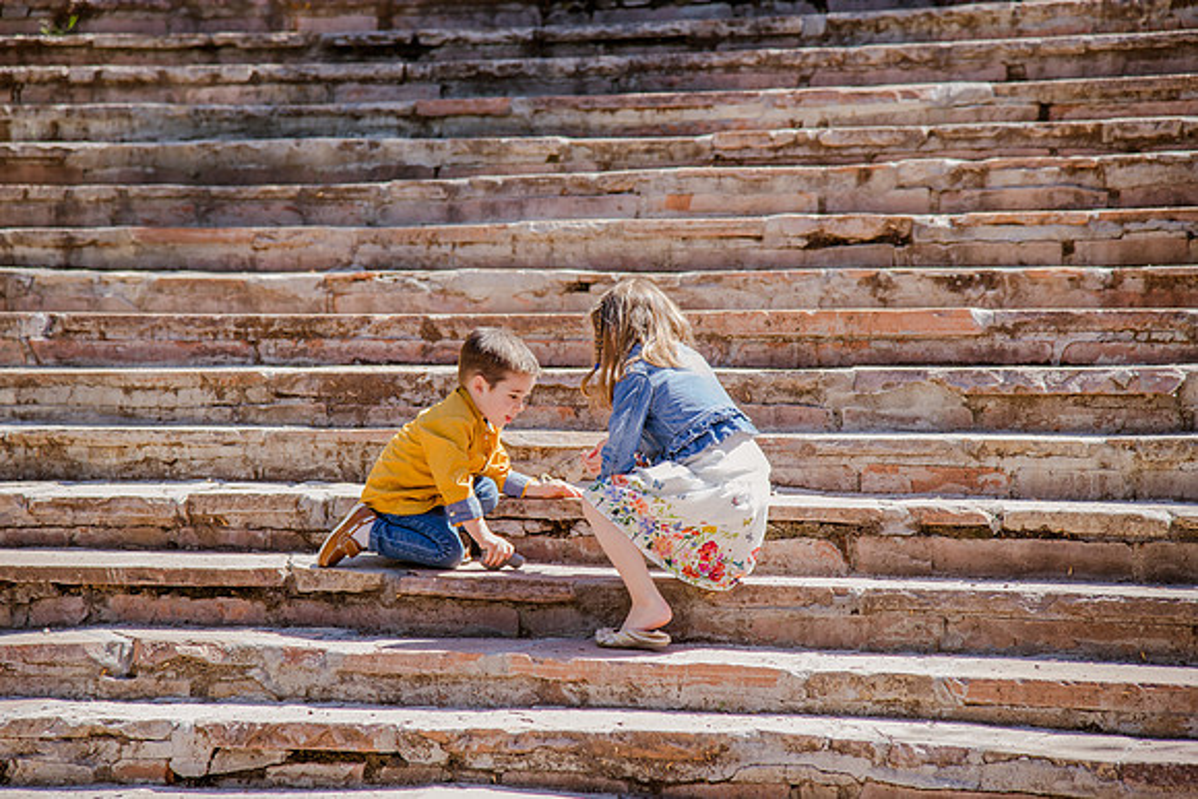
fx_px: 3682
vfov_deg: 12.4
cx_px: 572
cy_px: 385
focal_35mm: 111
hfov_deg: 18.5
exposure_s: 1/250
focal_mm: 105
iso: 200
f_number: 4.5
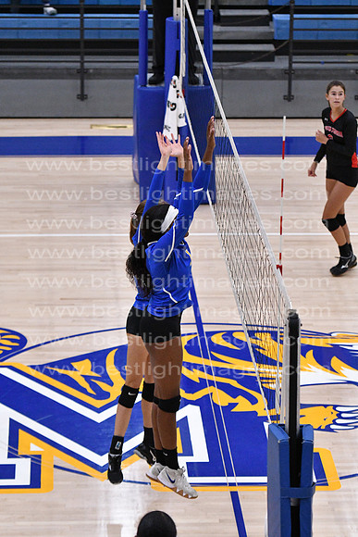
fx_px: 2348
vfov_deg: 13.0
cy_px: 268
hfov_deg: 8.7
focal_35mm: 158
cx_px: 179
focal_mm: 105
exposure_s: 1/1250
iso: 6400
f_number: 3.2
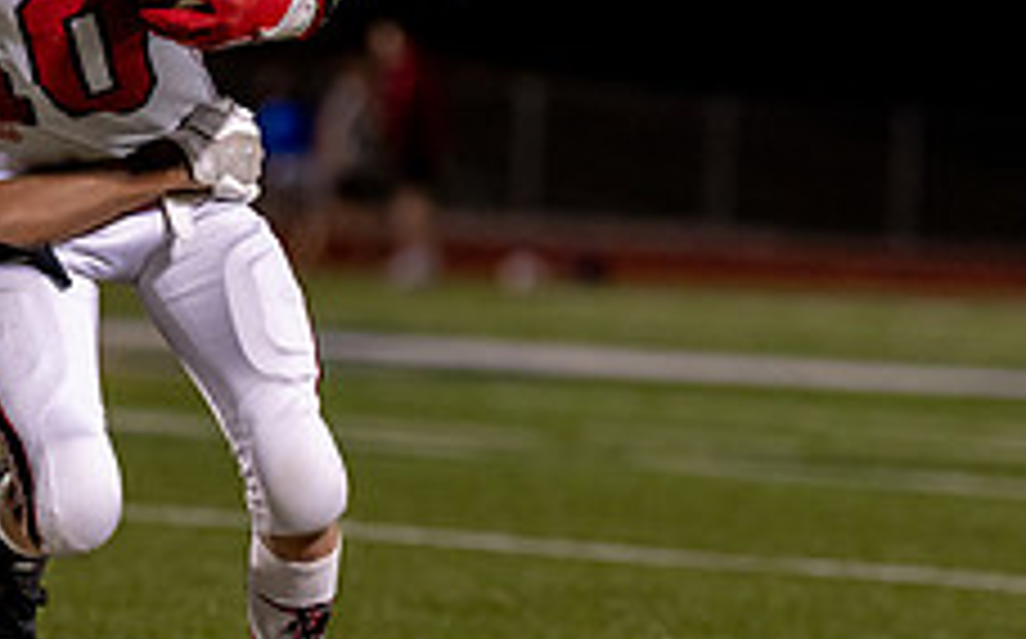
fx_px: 12822
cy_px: 240
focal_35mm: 459
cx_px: -27
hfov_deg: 4.6
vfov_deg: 2.9
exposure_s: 1/1000
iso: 2000
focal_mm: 140
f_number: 2.8
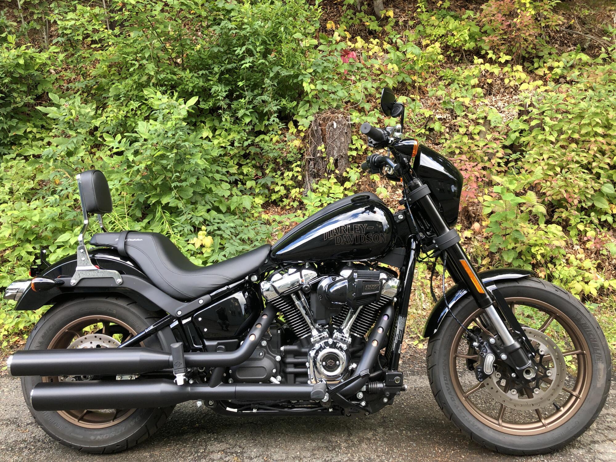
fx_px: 498
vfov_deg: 49.7
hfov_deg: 63.4
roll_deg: +2.8
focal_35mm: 28
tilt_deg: -6.3
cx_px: 308
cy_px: 231
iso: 64
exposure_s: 1/120
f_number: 1.8
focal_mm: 4
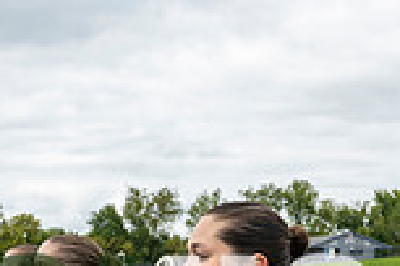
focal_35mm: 91
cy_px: 377
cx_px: 178
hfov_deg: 22.4
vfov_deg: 14.2
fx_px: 1011
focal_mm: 24
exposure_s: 1/800
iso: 250
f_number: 4
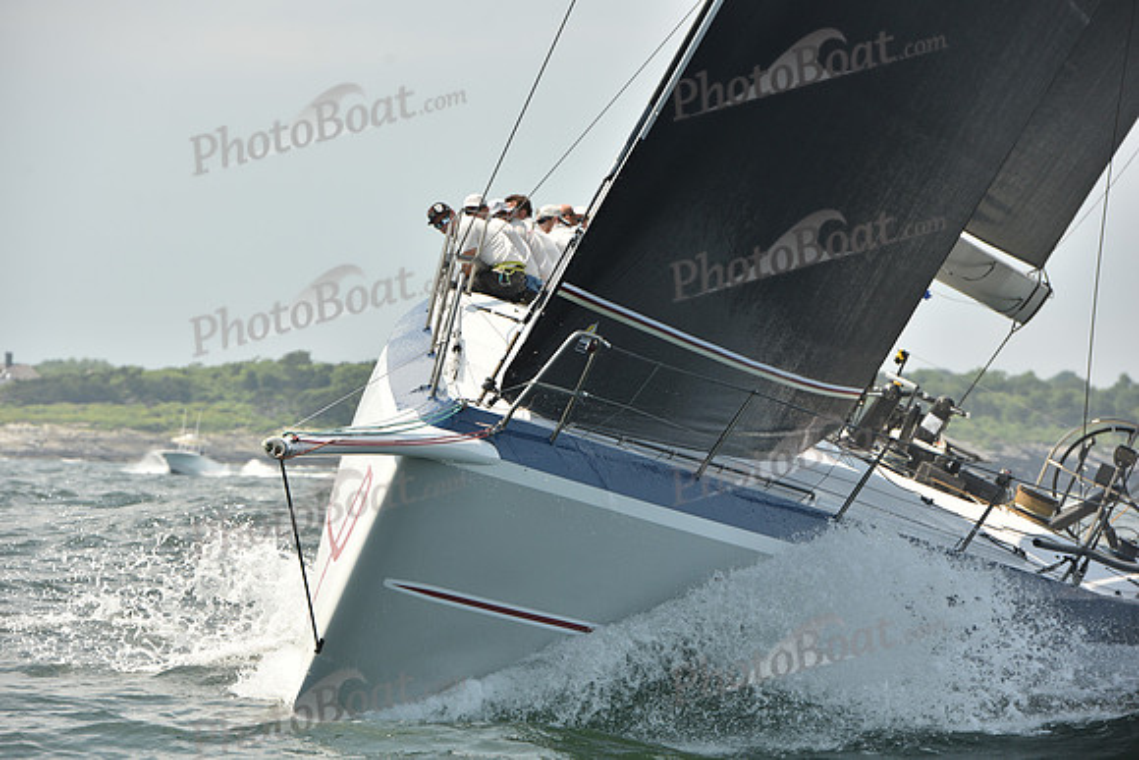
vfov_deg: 7.6
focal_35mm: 180
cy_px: 380
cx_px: 570
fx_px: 5696
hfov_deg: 11.4
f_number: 8
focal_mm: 180
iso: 250
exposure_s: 1/800
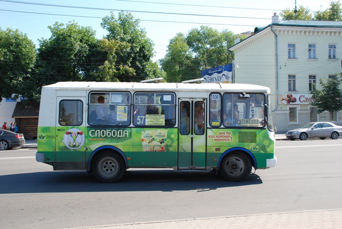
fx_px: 342
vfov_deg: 37.0
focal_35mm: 36
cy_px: 114
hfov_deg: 53.1
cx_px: 171
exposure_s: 1/320
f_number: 9
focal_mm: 24
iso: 400
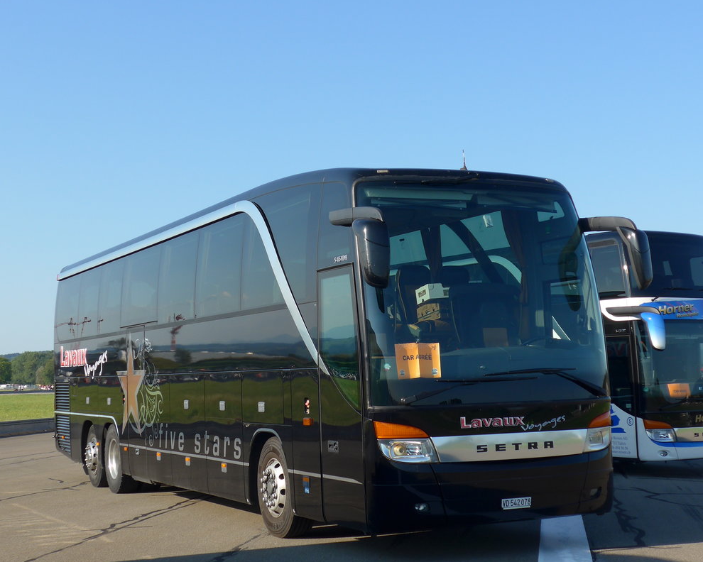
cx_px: 335
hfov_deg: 32.5
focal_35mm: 58
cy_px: 294
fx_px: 1207
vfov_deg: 26.2
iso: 80
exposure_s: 1/800
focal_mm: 10.1
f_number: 3.2
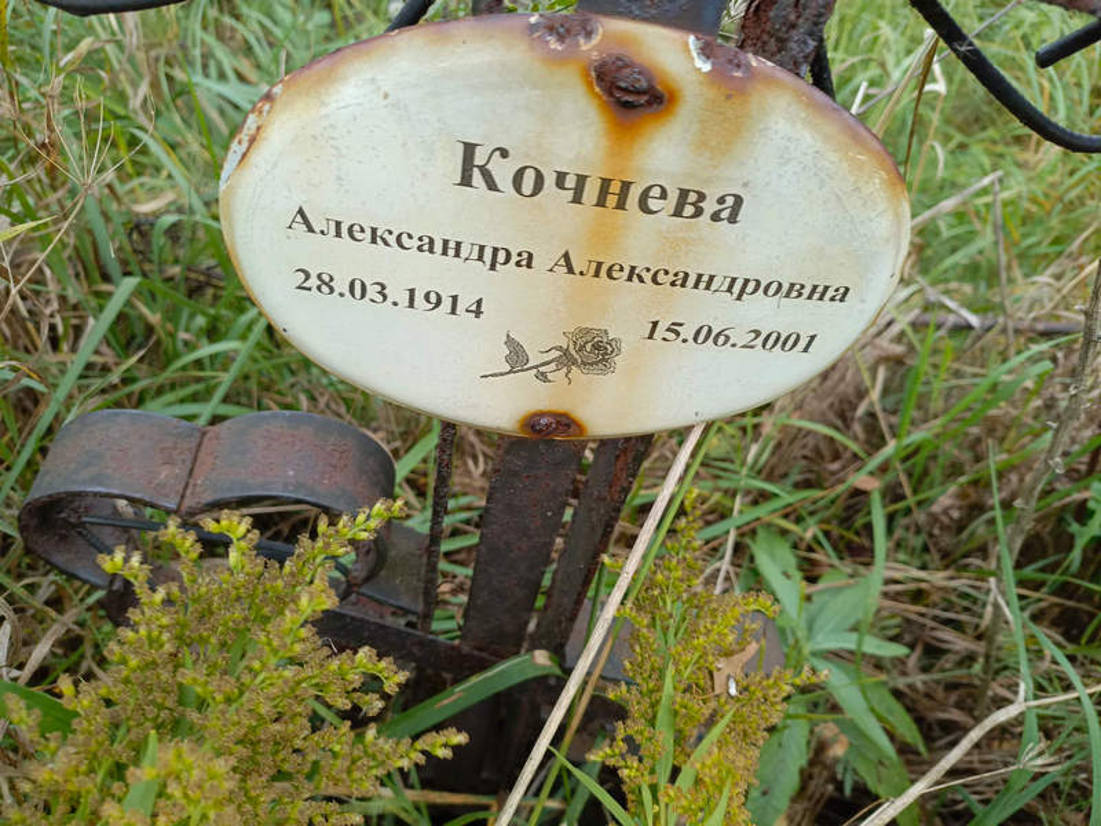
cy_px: 413
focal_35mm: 25
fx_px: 795
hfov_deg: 69.4
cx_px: 550
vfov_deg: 54.9
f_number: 1.69
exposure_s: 1/100
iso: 165
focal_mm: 4.76
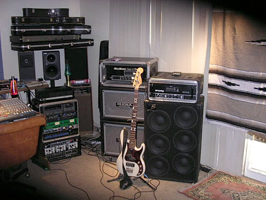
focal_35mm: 38
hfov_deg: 49.0
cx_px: 133
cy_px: 100
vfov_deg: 37.7
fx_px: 292
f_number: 2.8
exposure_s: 1/60.1
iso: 296
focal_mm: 5.8
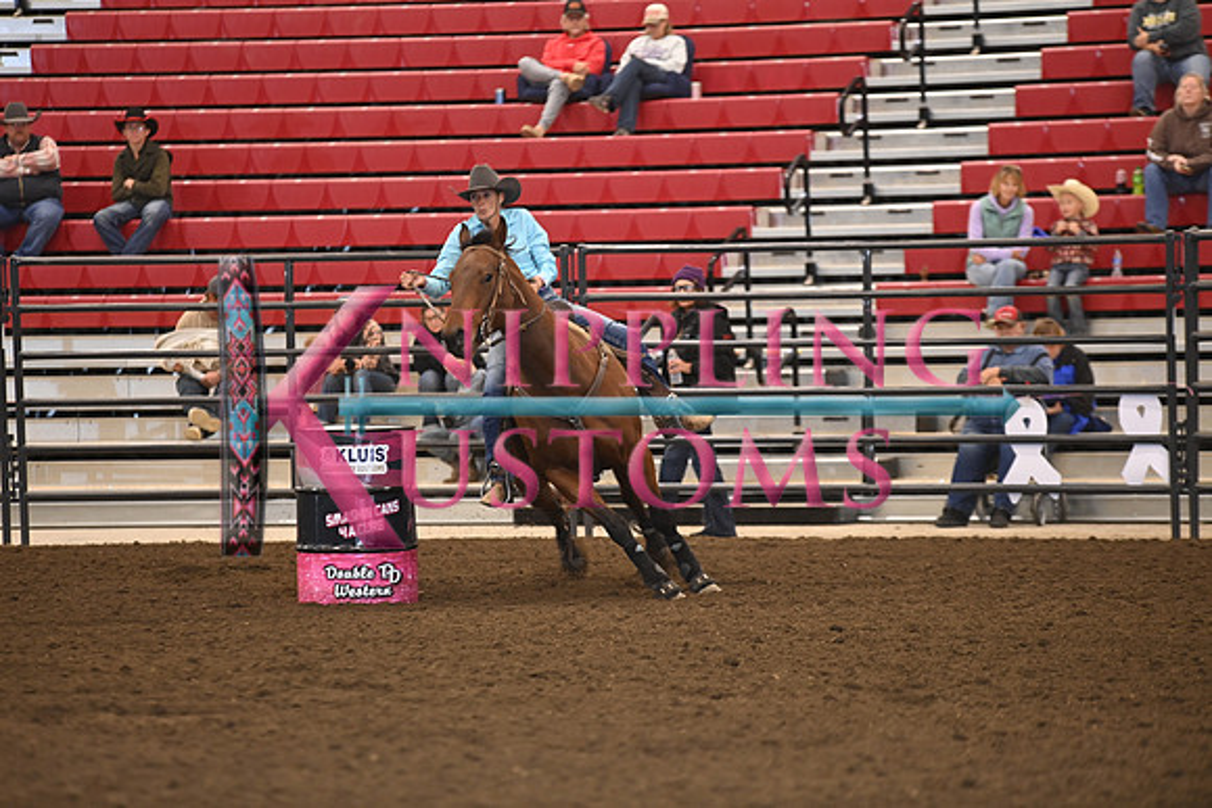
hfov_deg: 10.3
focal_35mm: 200
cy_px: 404
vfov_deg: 6.9
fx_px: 6735
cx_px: 606
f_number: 3.2
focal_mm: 200
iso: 1600
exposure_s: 1/250
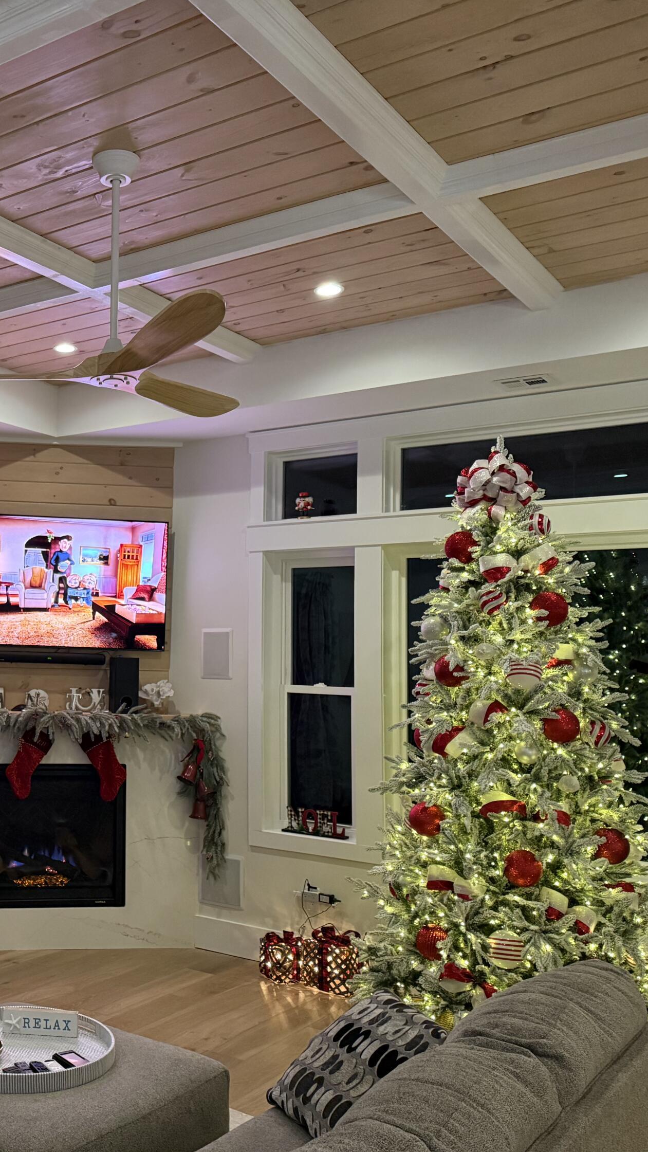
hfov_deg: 32.2
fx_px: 1069
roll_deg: -1.4
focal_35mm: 35
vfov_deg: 56.6
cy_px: 576
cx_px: 72
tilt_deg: +4.2
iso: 640
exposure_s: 1/51
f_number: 1.78
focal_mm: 6.76
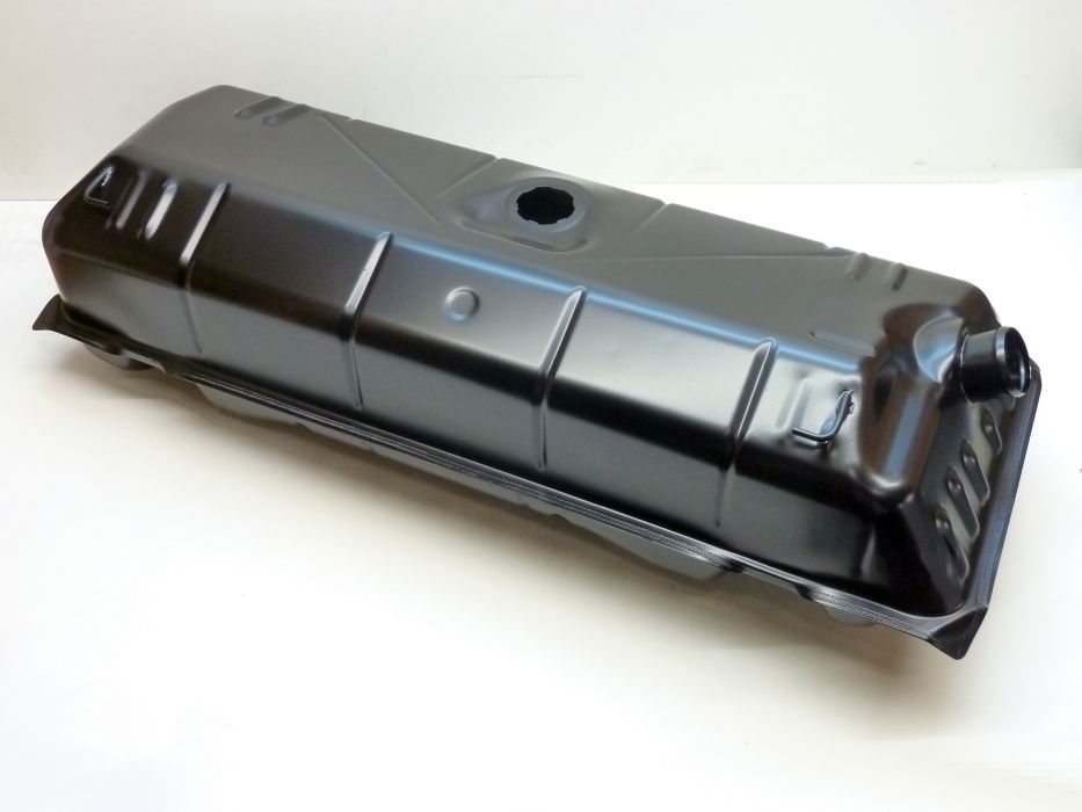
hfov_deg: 50.1
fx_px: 1157
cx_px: 541
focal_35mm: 37
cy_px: 406
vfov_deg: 38.7
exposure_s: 1/10
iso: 400
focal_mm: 6.1
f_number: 3.6
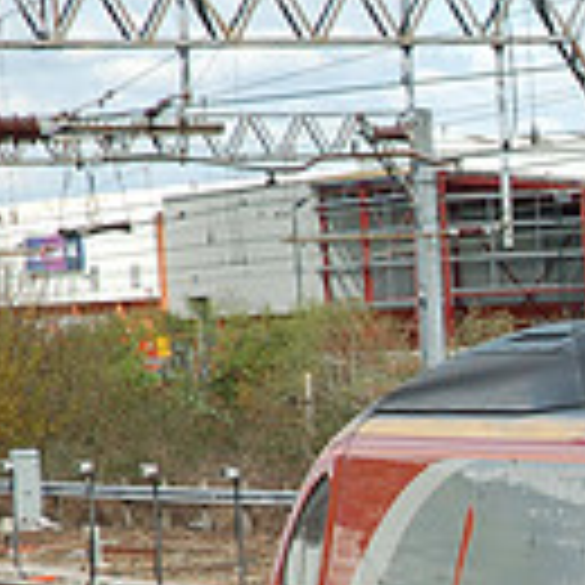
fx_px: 5963
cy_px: 572
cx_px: 1215
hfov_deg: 5.5
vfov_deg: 5.6
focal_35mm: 312
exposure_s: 1/250
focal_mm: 55
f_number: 8
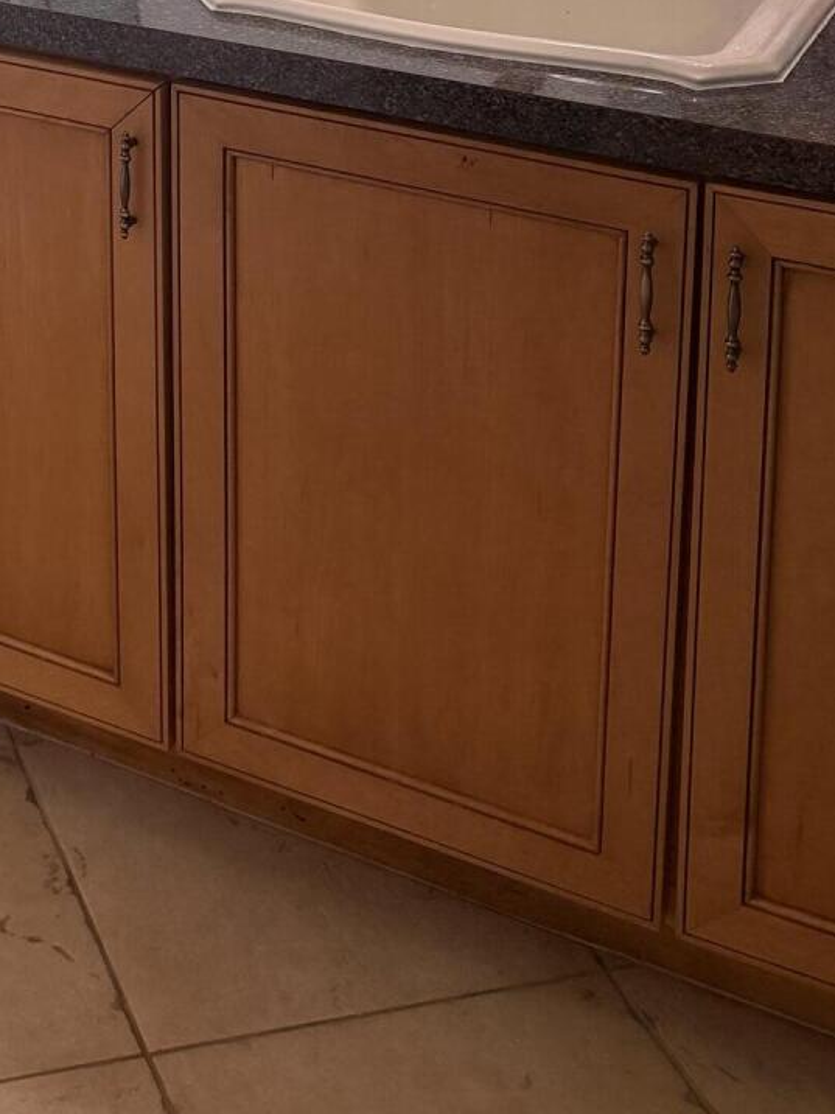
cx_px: -152
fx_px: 2155
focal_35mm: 67
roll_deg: +0.7
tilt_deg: -12.3
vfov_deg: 25.8
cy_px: -243
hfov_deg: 20.6
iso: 200
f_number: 1.78
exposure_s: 1/221
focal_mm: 6.76
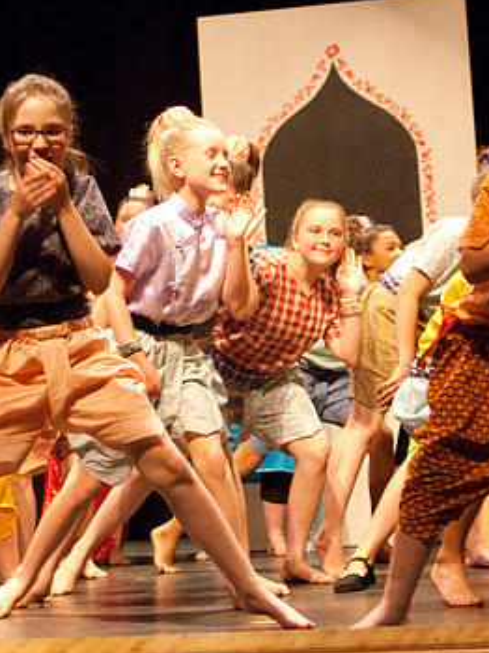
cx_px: 269
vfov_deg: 21.6
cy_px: 313
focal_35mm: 91
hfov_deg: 16.2
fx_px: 1716
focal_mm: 38
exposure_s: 1/125
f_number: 2.8
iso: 1000
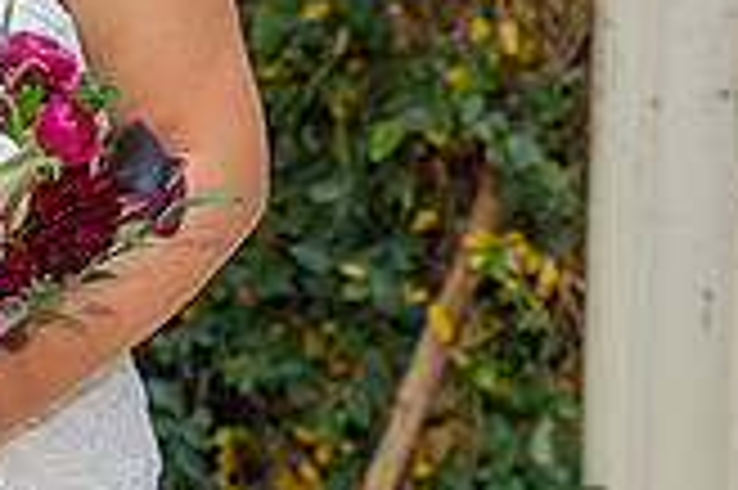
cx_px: -342
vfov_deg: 4.8
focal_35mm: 283
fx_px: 5796
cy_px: 78
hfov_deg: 7.2
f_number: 4.5
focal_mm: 70
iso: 200
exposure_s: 1/200
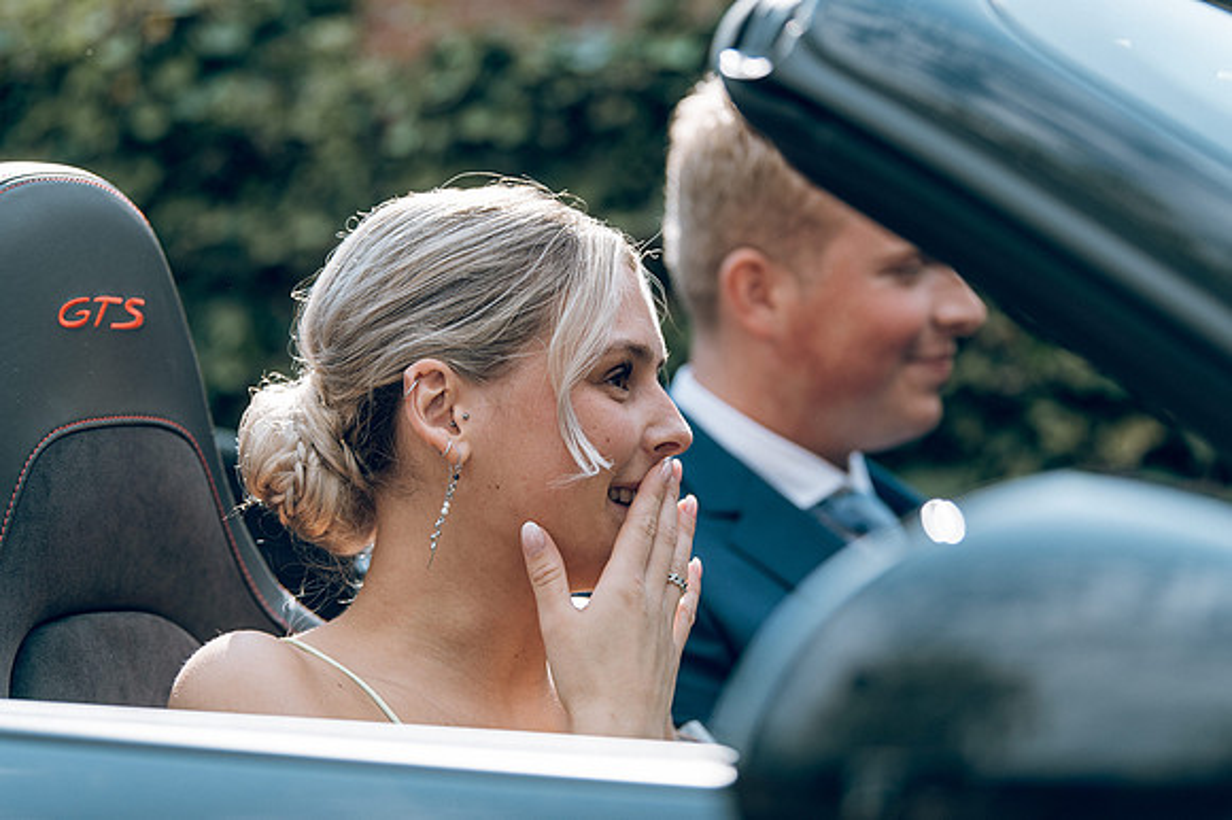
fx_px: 3147
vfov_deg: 14.8
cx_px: 616
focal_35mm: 92
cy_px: 410
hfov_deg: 22.2
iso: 100
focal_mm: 92
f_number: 2.8
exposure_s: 1/800
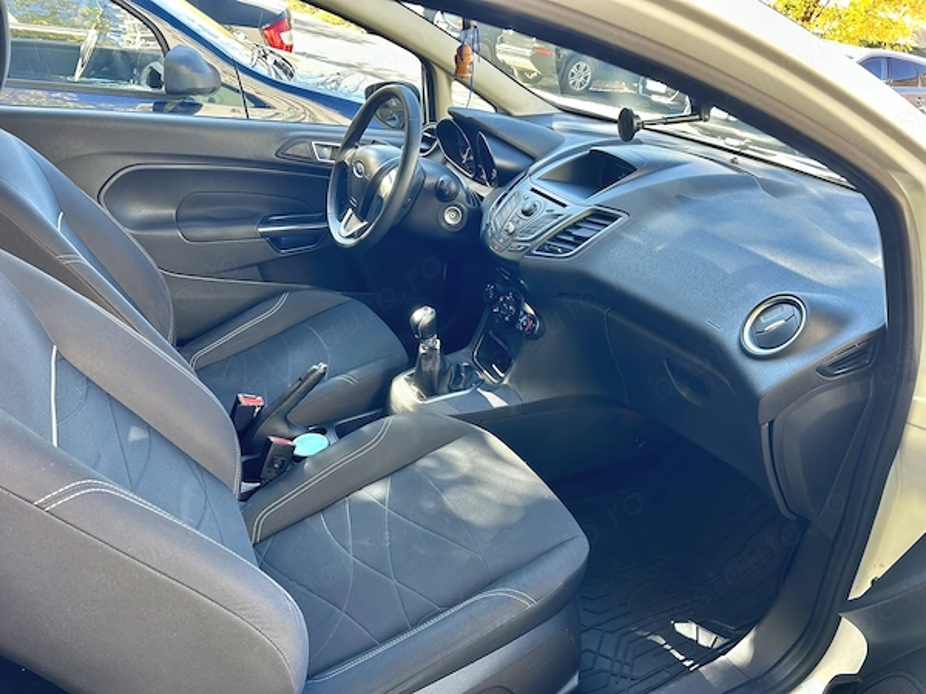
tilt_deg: -25.9
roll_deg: -8.5
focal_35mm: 26
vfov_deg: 53.1
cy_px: 347
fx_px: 696
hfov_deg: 67.3
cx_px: 463
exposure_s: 1/121
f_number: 1.5
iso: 64
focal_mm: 5.7
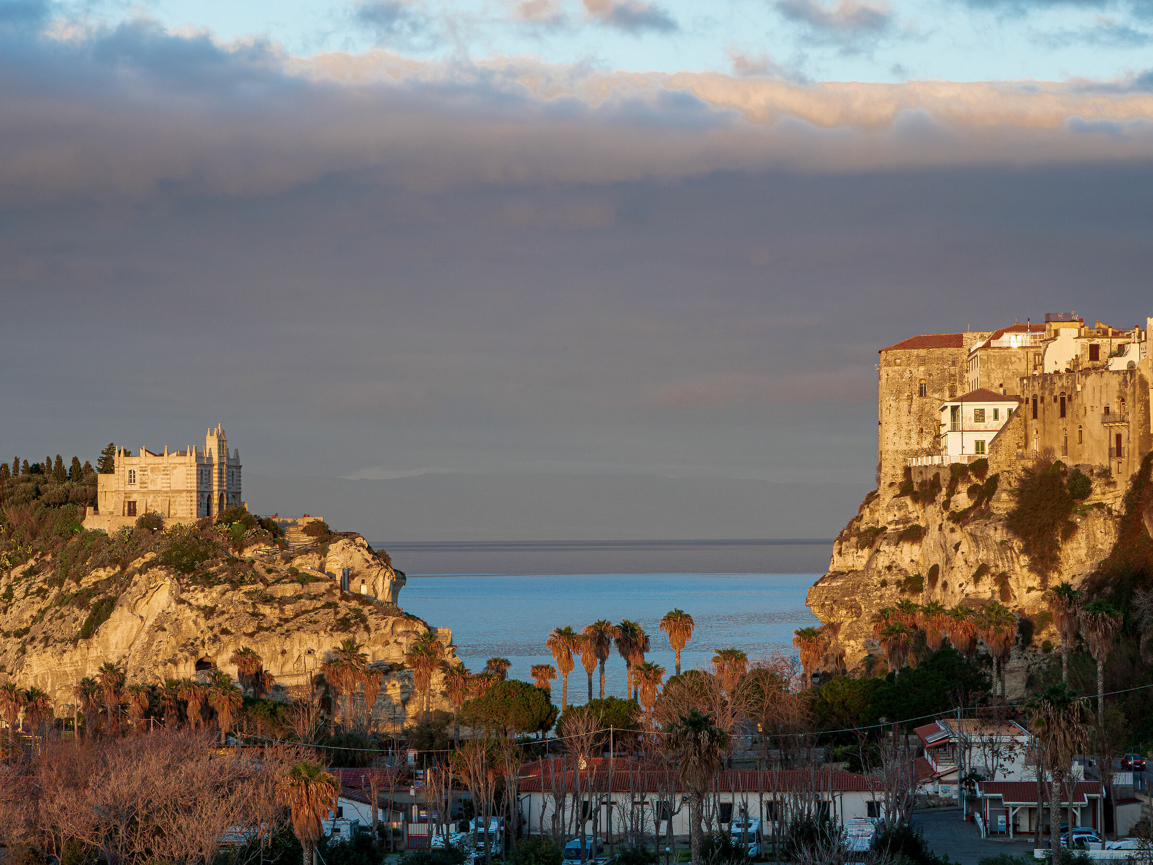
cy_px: 432
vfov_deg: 14.8
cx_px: 576
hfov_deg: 19.6
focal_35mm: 100
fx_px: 3331
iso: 200
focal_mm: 50
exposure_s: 1/200
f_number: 6.3
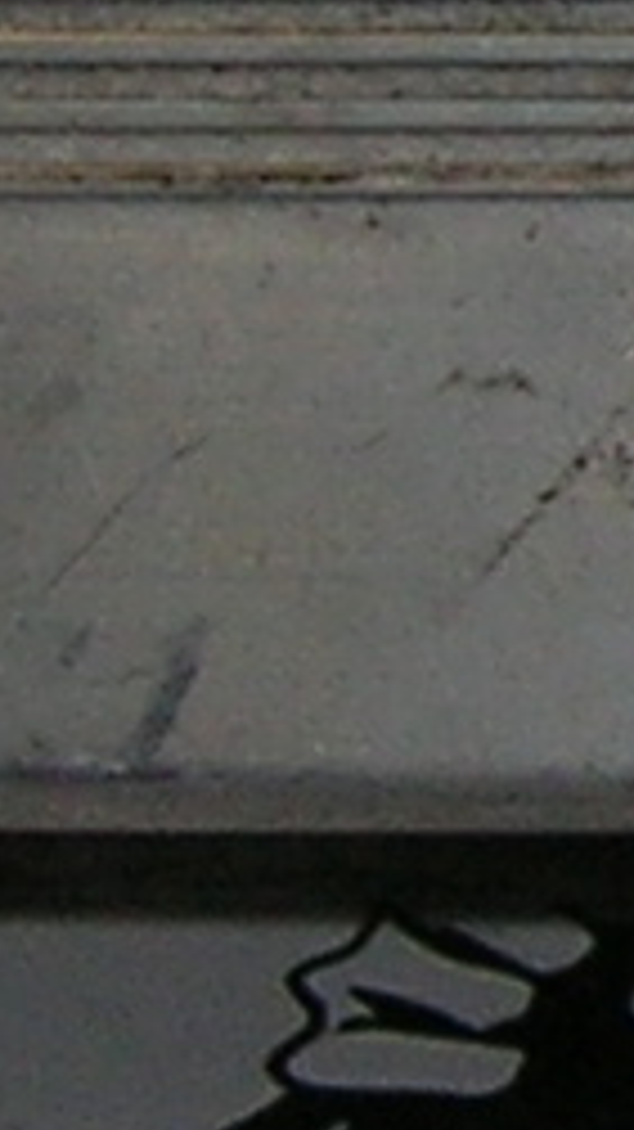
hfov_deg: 3.5
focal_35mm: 337
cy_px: -360
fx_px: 10082
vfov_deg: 6.4
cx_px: 2365
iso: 50
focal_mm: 5.7
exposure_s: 1/60.1
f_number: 2.9
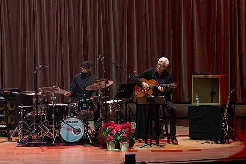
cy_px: 60
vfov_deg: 5.3
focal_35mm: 258
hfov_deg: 8.0
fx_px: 1762
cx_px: 146
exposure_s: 1/250
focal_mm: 200
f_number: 5
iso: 2500
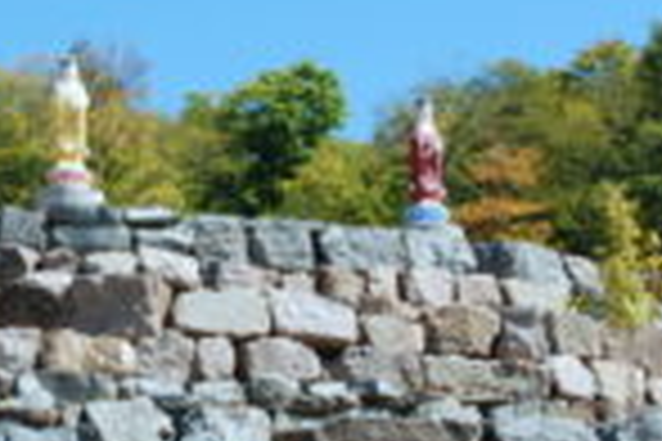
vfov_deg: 10.7
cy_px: 218
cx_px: -230
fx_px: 2348
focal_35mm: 128
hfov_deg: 15.2
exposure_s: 1/30
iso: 100
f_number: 18
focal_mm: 25
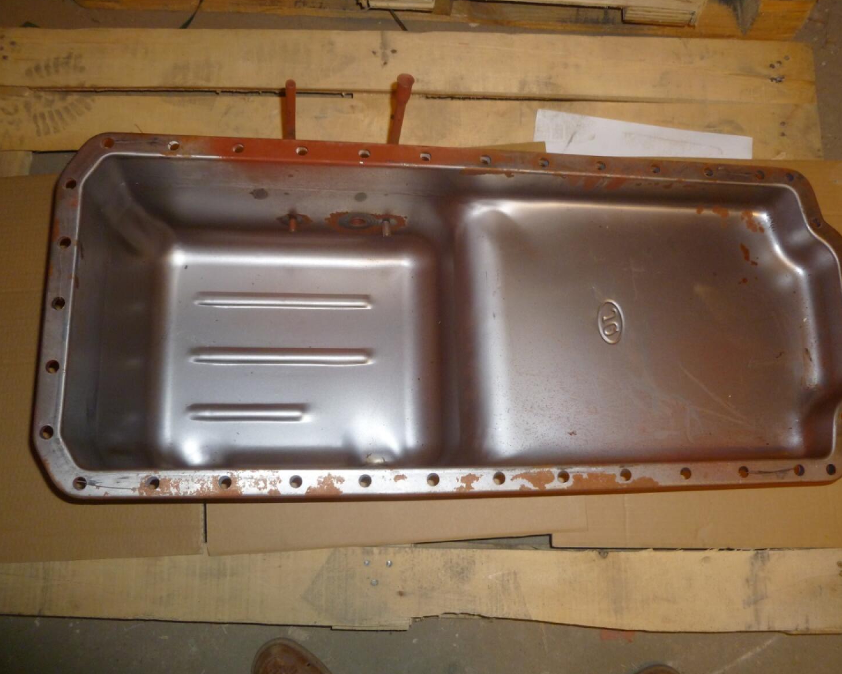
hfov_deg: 58.8
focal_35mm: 30
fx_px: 747
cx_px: 441
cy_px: 339
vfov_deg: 48.5
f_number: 3.3
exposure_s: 1/30
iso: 200
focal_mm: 5
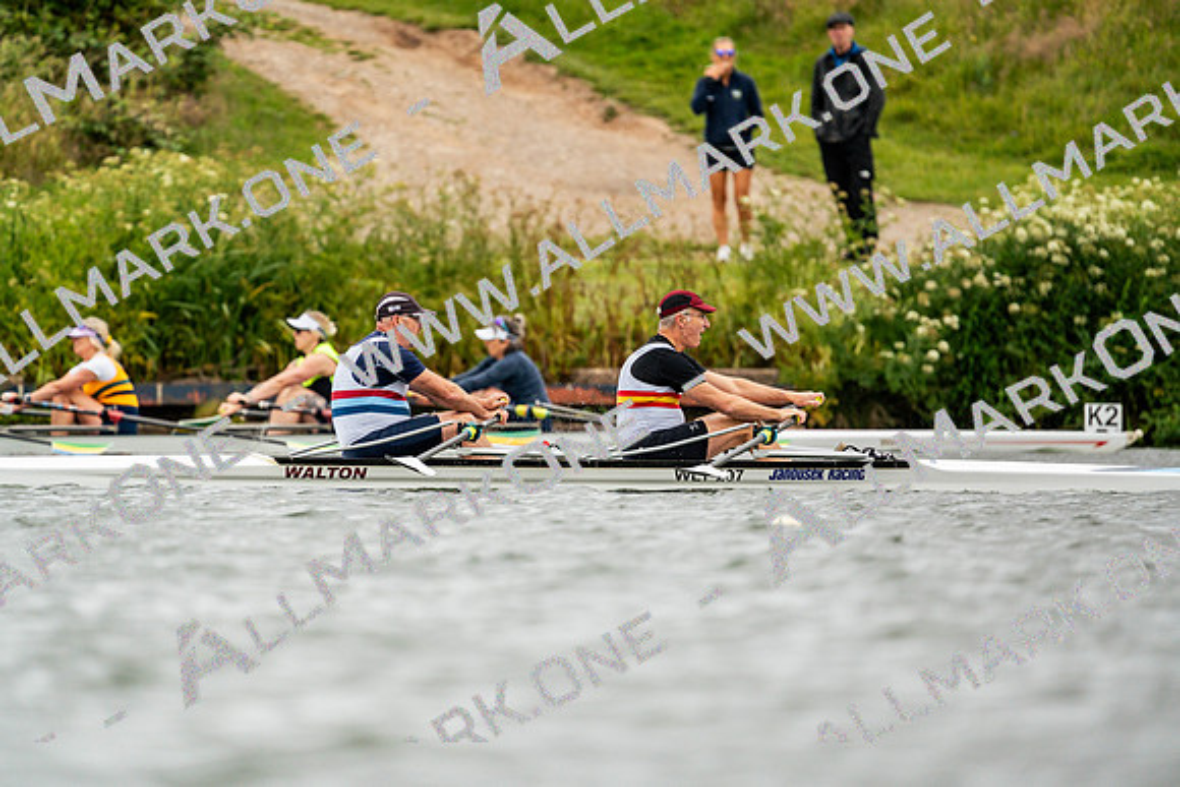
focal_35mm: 600
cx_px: 590
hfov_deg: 3.4
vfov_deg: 2.3
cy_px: 394
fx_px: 19670
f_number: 6.3
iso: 800
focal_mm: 600
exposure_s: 1/2000
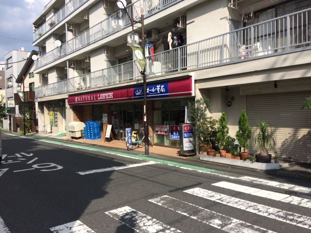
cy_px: 116
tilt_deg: -5.6
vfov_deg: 46.8
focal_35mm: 30
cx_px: 152
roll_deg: +0.5
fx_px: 270
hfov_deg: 59.9
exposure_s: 1/2283
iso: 32
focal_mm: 4.15
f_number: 2.2
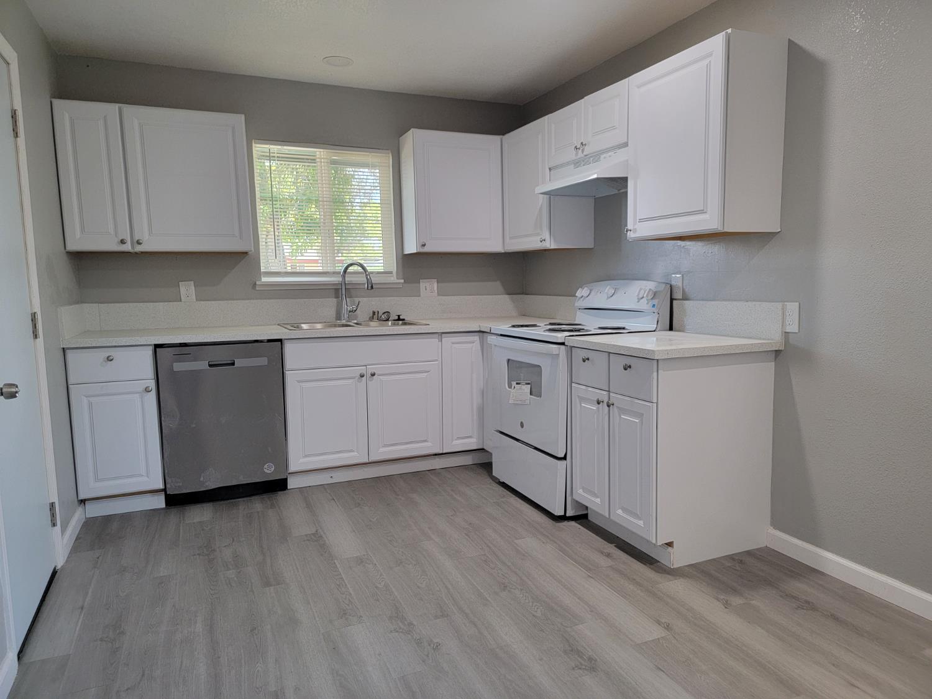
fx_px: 646
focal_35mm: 24
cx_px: 466
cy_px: 350
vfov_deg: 56.8
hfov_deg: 71.6
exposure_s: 1/120
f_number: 1.8
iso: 250
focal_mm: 6.7
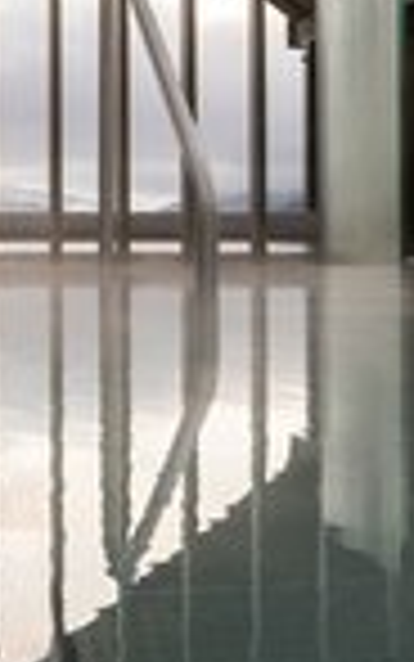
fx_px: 1497
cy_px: 164
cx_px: -189
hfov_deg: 14.7
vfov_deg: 24.6
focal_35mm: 83
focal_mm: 15
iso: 250
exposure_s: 1/100
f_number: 7.1
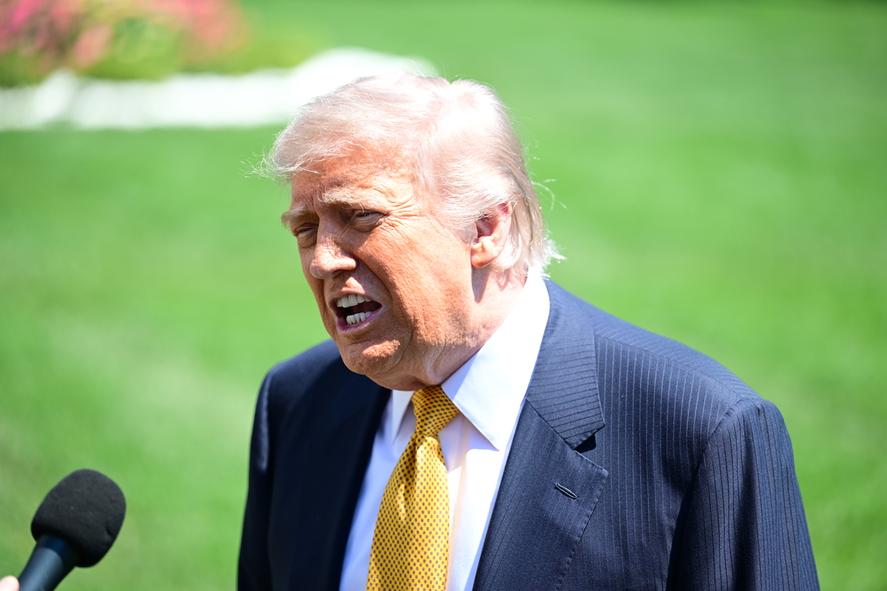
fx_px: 3572
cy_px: 296
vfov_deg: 9.5
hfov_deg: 14.2
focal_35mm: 145
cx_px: 444
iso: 64
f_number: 2.8
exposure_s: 1/400
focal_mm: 145
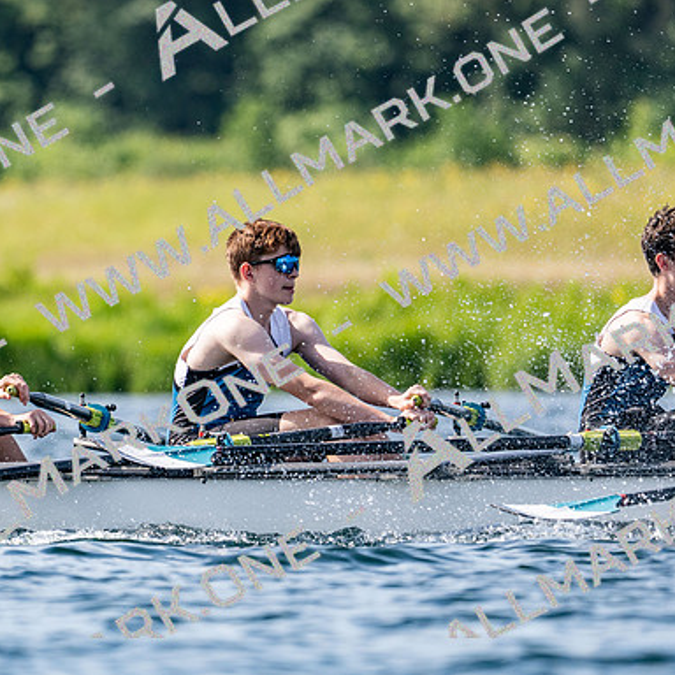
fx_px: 16987
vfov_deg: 2.3
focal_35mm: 770
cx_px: 251
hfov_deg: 2.3
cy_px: 338
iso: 250
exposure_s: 1/2500
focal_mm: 400
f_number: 4.5
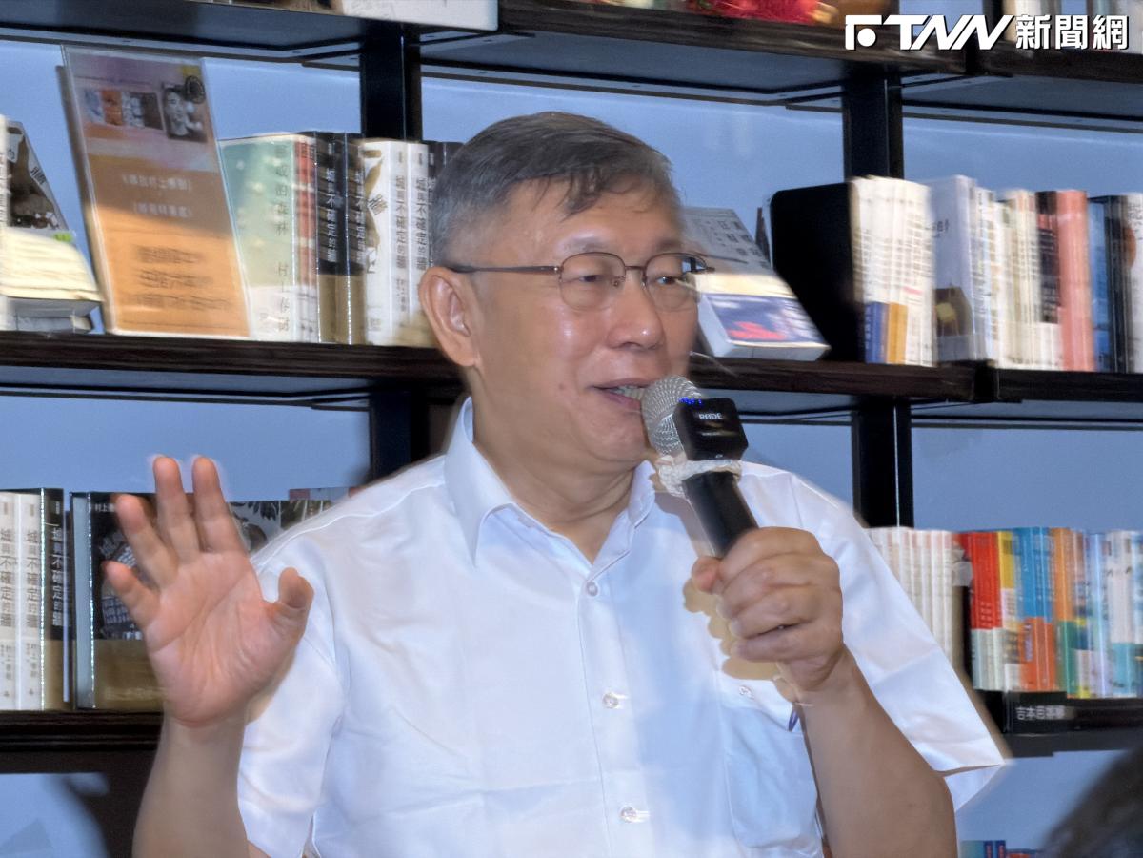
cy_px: 429
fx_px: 6604
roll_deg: +1.9
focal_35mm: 200
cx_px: 572
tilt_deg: +3.3
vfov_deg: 7.4
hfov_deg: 9.9
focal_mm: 16.89
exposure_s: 1/60
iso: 640
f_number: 2.8
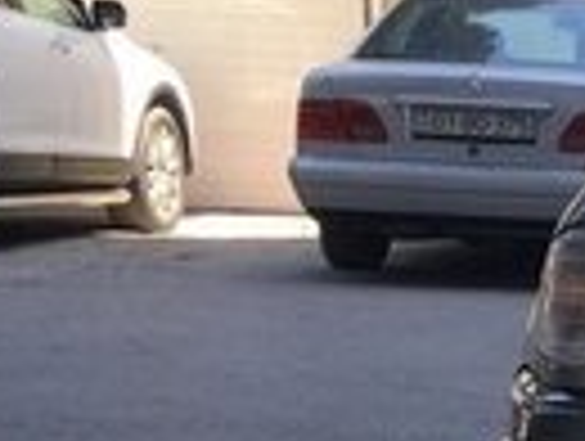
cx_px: 1278
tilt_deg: -8.3
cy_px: 457
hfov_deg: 11.6
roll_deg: -2.6
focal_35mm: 147
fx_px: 2489
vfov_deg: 10.0
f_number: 2.2
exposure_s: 1/269
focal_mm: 4.15
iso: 25
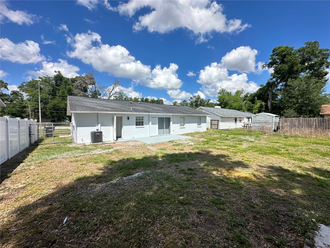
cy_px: 124
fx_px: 133
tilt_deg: -2.1
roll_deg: -0.5
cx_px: 165
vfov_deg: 85.7
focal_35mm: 14
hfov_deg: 102.1
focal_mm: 2.22
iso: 50
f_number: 2.2
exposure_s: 1/1984
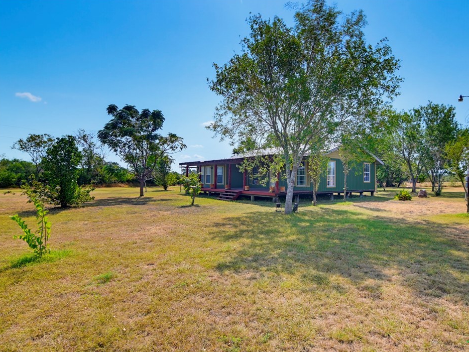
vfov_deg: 68.7
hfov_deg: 84.1
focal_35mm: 19
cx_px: 267
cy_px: 178
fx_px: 257
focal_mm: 11.5
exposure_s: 1/640
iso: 100
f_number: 7.1
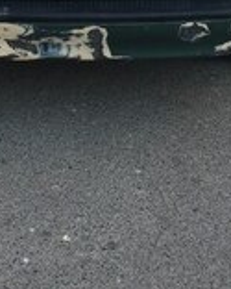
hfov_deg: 17.1
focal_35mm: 90
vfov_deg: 18.6
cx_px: 96
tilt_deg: -11.2
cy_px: -152
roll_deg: +1.0
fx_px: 768
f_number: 2.2
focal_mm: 4.15
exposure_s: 1/50
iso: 32
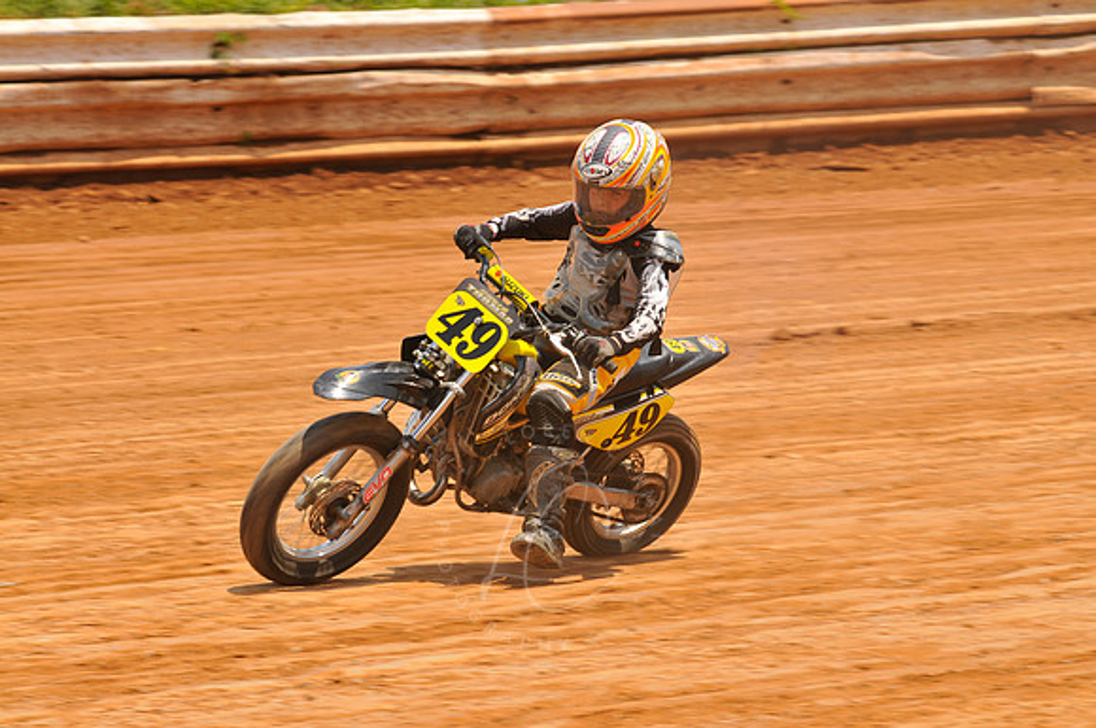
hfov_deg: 10.2
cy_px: 364
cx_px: 548
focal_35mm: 202
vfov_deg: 6.8
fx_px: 6156
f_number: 9
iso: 200
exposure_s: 1/400
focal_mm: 135
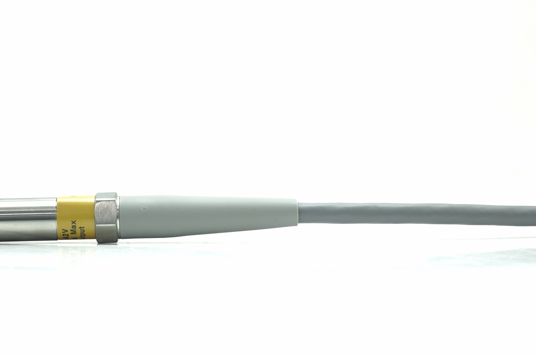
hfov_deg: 17.3
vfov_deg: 11.6
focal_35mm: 118
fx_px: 1757
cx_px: 142
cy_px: 110
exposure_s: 1/15
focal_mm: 25.7
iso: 100
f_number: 3.2
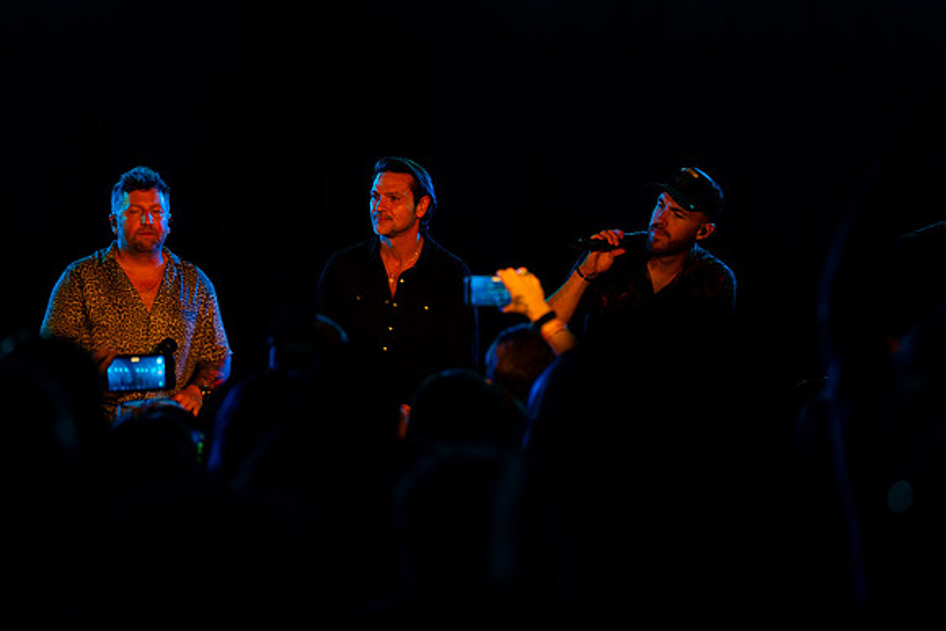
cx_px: 425
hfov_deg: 10.3
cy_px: 289
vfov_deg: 6.9
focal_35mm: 200
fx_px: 5249
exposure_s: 1/250
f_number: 3.5
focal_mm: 180
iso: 640
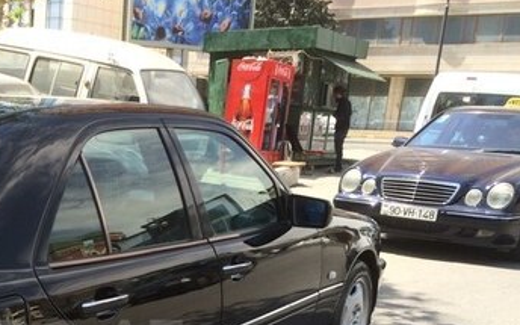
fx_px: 836
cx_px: 29
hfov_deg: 32.4
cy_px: 342
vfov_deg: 21.1
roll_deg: -2.5
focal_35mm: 59
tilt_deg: -15.6
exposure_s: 1/695
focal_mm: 4.15
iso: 32
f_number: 2.2
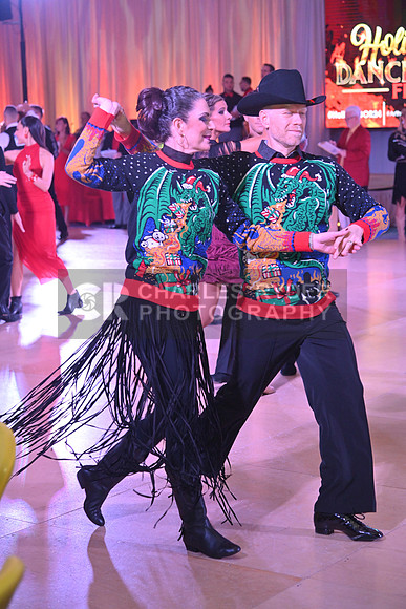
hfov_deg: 17.5
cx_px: 203
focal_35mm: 78
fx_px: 1319
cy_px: 304
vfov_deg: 26.0
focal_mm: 78
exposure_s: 1/320
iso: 2500
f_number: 5
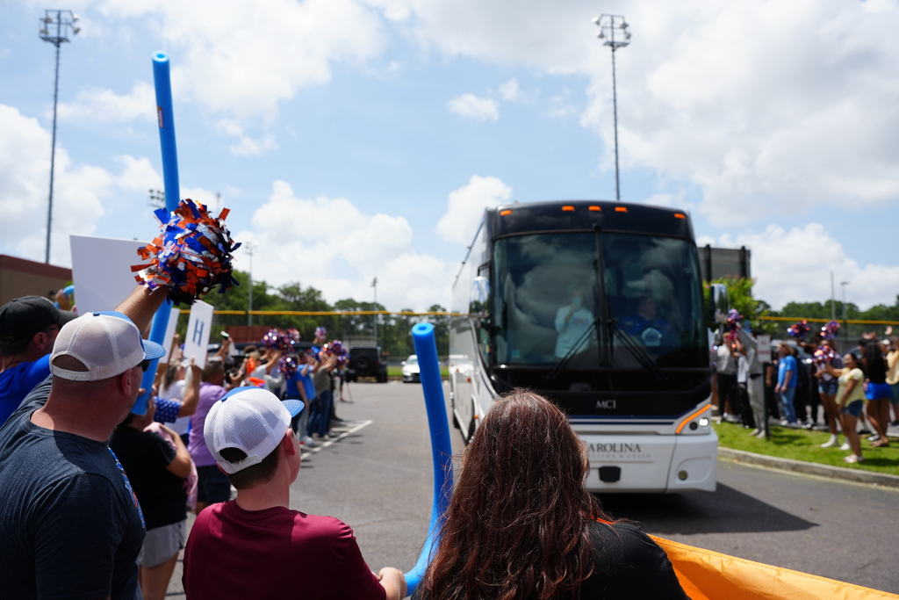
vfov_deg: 41.1
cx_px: 450
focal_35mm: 32
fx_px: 799
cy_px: 300
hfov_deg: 58.7
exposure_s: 1/640
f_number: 5
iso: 100
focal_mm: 32
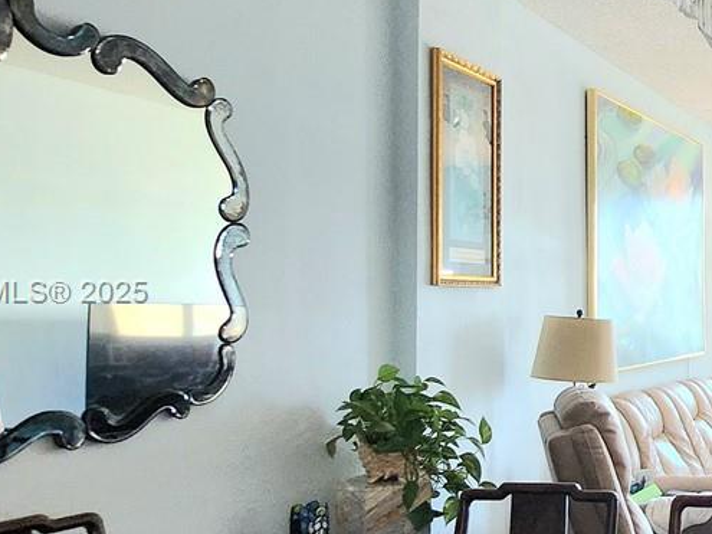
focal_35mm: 42
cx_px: 837
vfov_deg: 34.3
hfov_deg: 35.9
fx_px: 864
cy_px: 294
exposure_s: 1/60.2
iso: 250
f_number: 2.2
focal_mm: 1.74
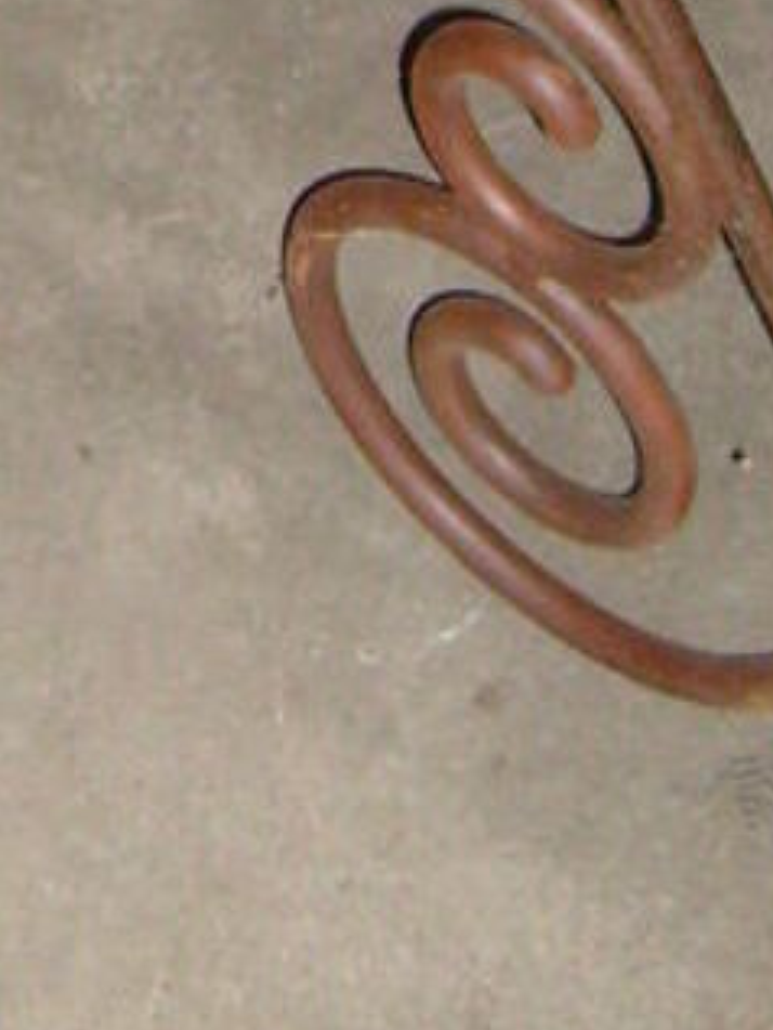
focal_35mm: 147
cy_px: -876
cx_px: -172
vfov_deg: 12.2
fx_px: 4374
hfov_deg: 9.9
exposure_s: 1/45
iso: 120
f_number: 2.8
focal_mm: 5.8
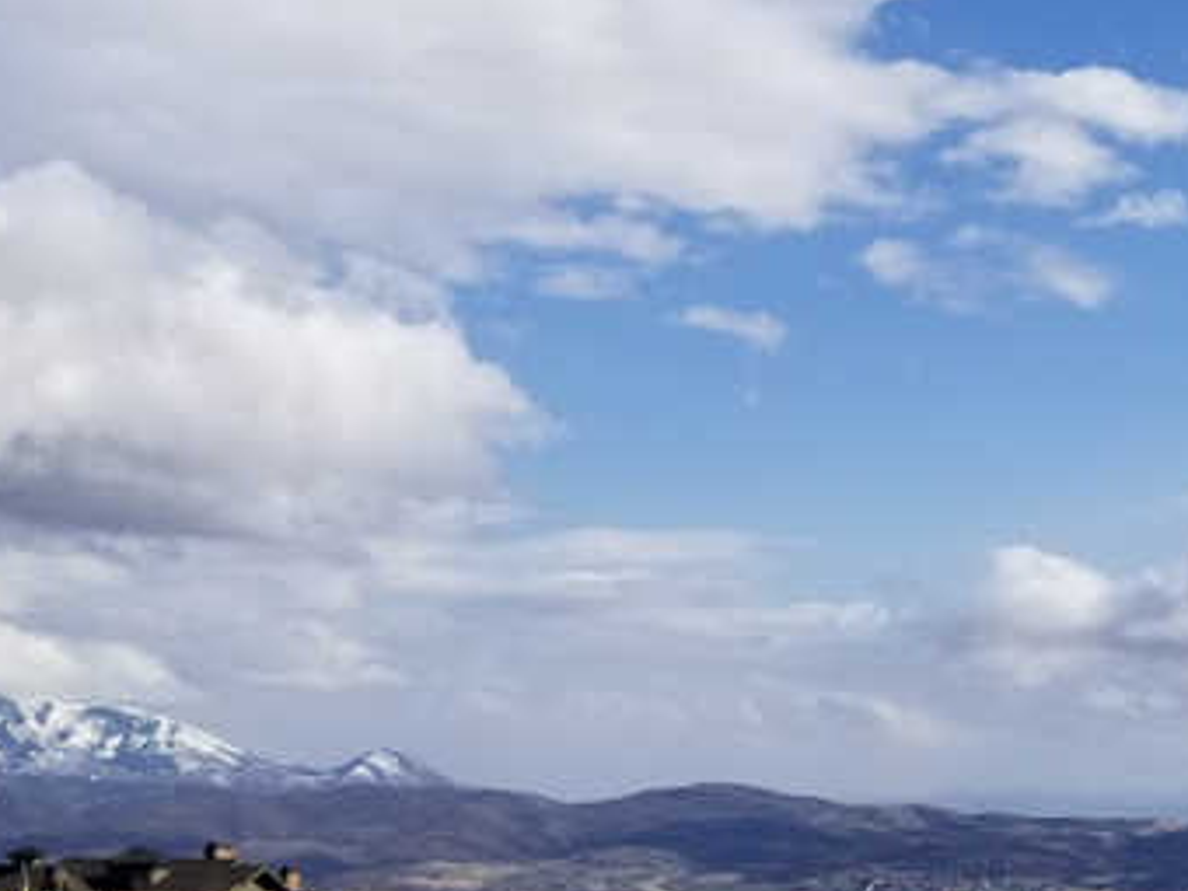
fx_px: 1682
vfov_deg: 29.6
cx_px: 901
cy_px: 552
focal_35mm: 49
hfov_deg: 37.9
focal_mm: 4.25
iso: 50
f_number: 1.7
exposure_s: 1/5076
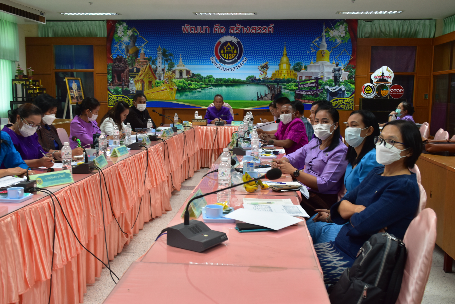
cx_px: 228
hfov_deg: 49.6
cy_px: 152
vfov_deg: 34.2
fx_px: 493
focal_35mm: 39
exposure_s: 1/20
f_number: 6.3
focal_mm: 26
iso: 400
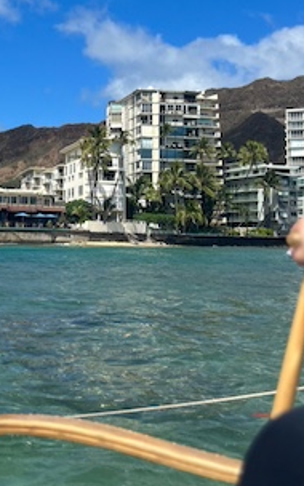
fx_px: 782
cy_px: 145
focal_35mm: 59
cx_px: 64
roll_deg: +0.9
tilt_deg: +10.6
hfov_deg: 21.7
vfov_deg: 34.1
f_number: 1.5
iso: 50
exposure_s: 1/5882
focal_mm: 5.7
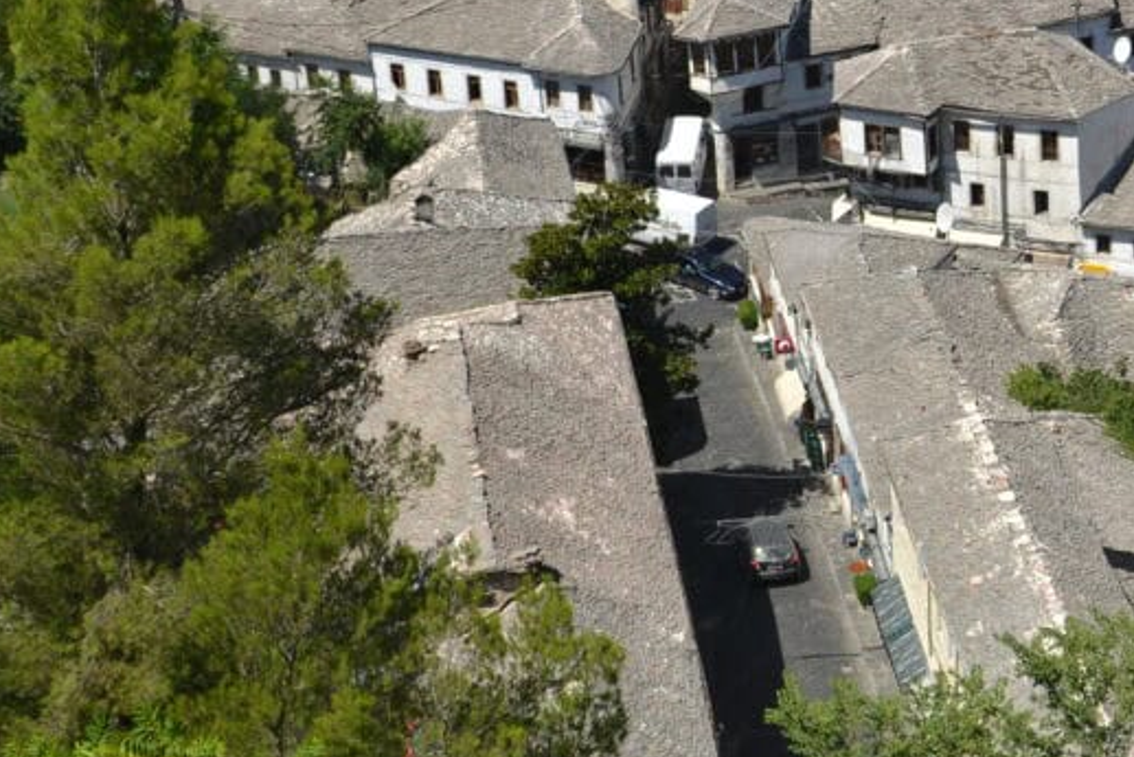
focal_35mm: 104
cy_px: 242
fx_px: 3276
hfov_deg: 19.2
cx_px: 1068
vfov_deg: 13.2
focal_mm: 35
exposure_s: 1/160
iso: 100
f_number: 6.3
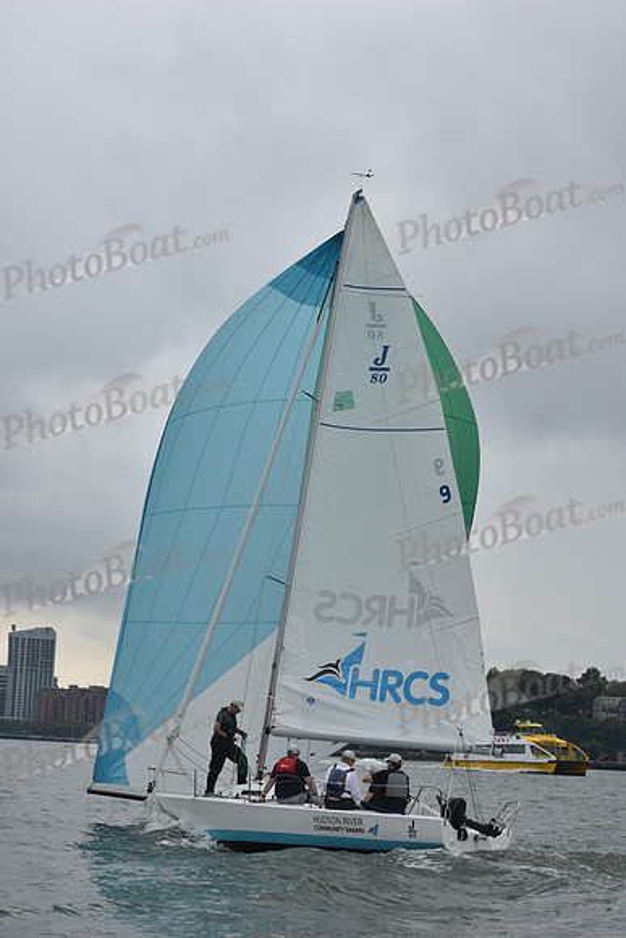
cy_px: 469
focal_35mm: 70
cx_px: 313
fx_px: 1825
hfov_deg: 19.5
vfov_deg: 28.8
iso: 400
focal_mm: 70
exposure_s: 1/800
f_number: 11
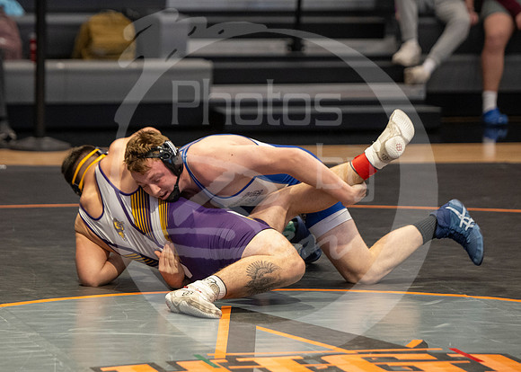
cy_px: 139
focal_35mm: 221
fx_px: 3269
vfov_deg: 6.5
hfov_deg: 9.1
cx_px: 205
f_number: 2.8
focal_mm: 135
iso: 3200
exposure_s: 1/1000
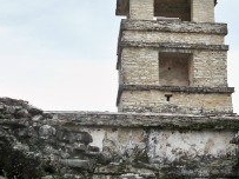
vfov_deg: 21.3
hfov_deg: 27.8
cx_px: 177
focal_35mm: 69
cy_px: 84
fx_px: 476
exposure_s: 1/320
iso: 64
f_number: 3.1
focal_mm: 6.3
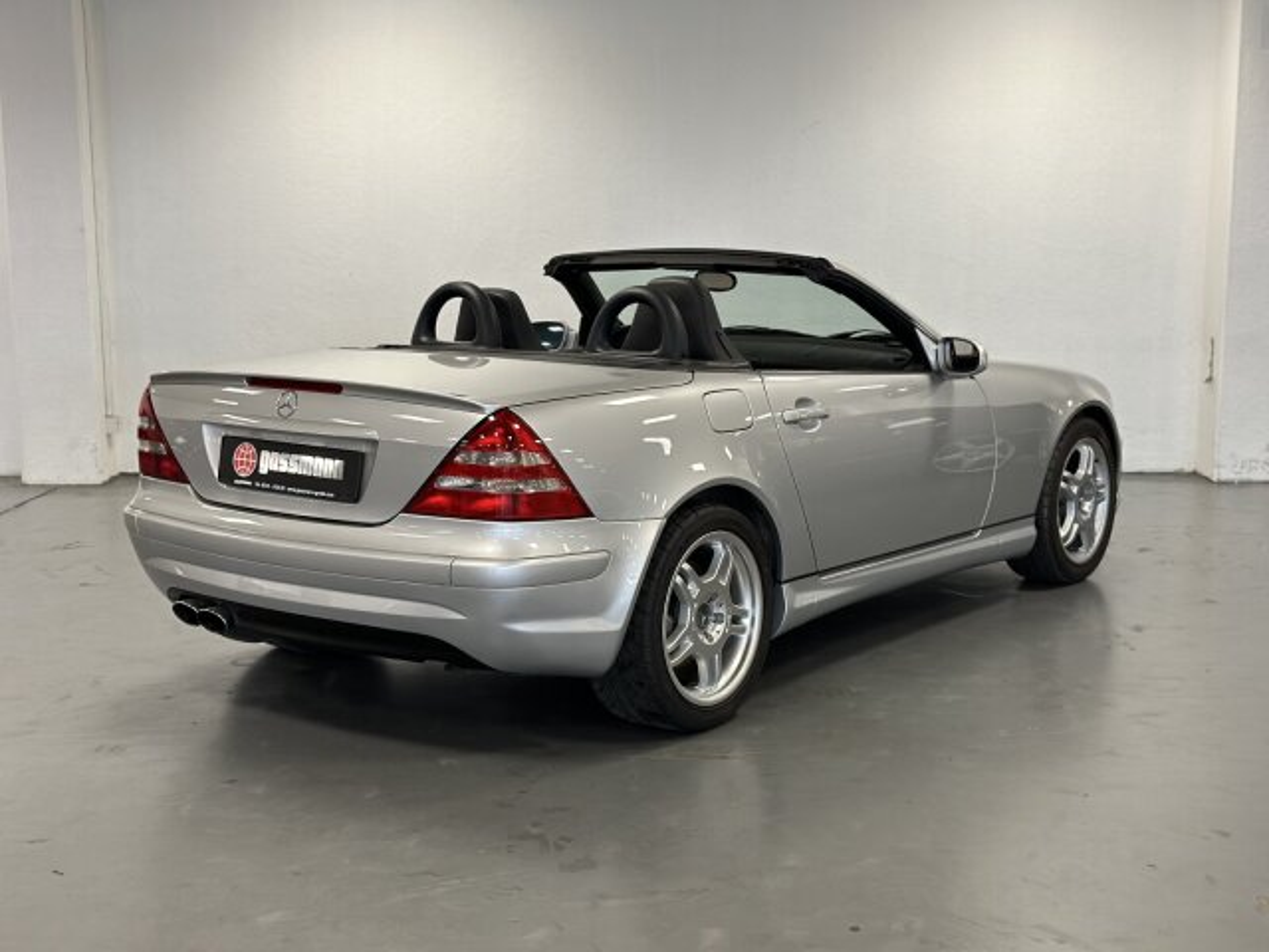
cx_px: 634
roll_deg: +0.5
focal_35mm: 48
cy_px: 476
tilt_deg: -8.9
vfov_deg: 30.3
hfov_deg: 39.7
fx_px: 1760
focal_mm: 6.86
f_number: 1.78
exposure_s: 1/100
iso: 250
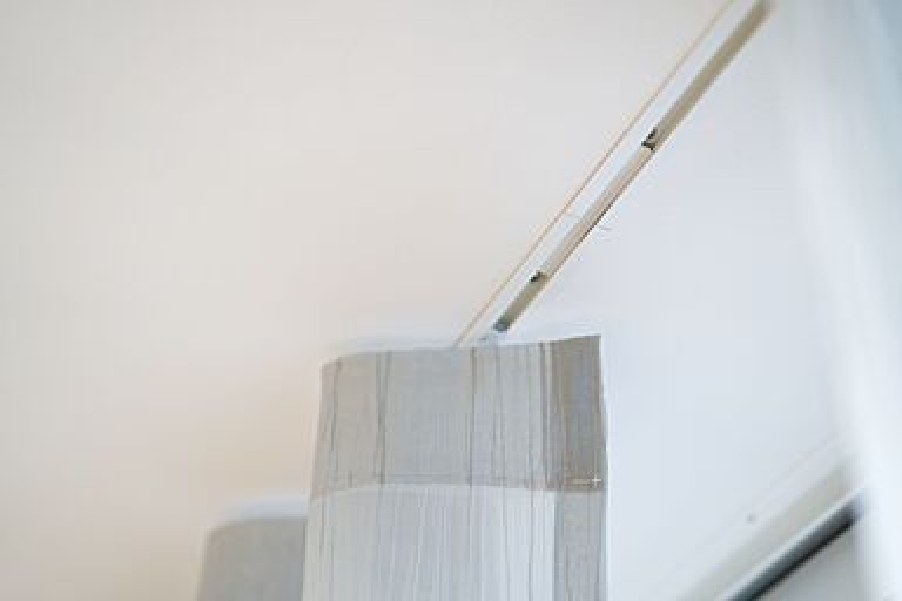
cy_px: 300
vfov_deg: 24.6
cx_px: 451
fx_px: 1378
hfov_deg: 36.2
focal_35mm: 55
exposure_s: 1/30
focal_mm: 55
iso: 100
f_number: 2
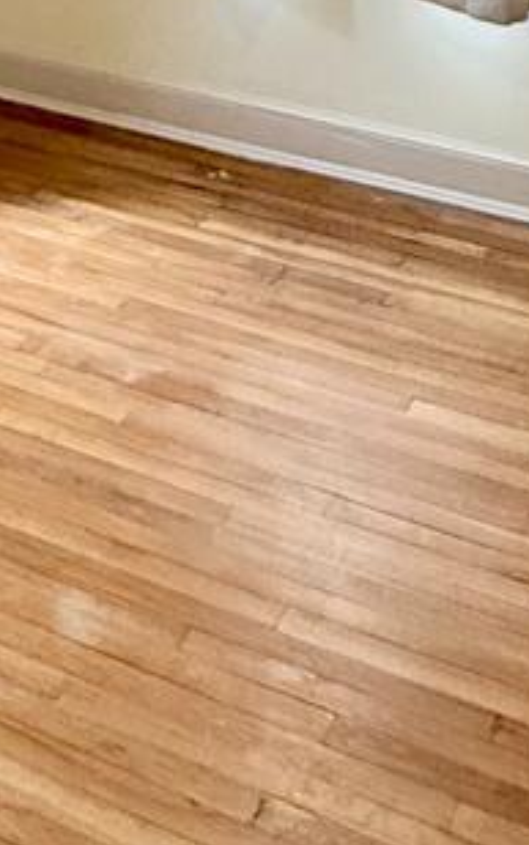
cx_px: -47
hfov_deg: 17.1
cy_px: -376
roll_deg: -1.0
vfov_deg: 23.2
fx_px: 1704
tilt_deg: -6.6
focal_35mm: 74
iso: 500
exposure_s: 1/120
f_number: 2.2
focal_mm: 2.22
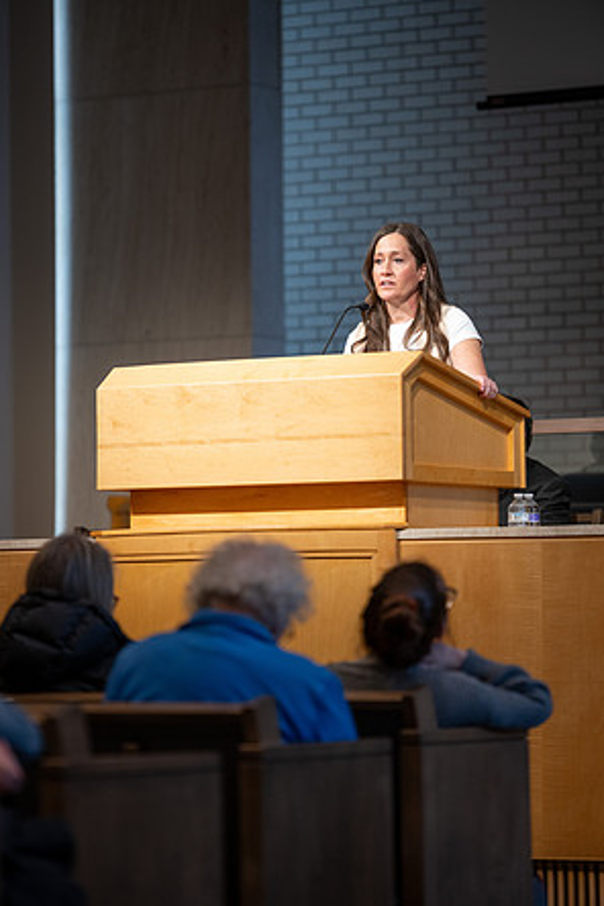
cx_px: 304
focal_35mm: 157
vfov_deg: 13.1
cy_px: 457
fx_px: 3951
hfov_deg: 8.7
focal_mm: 155
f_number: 2.8
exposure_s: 1/160
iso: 640
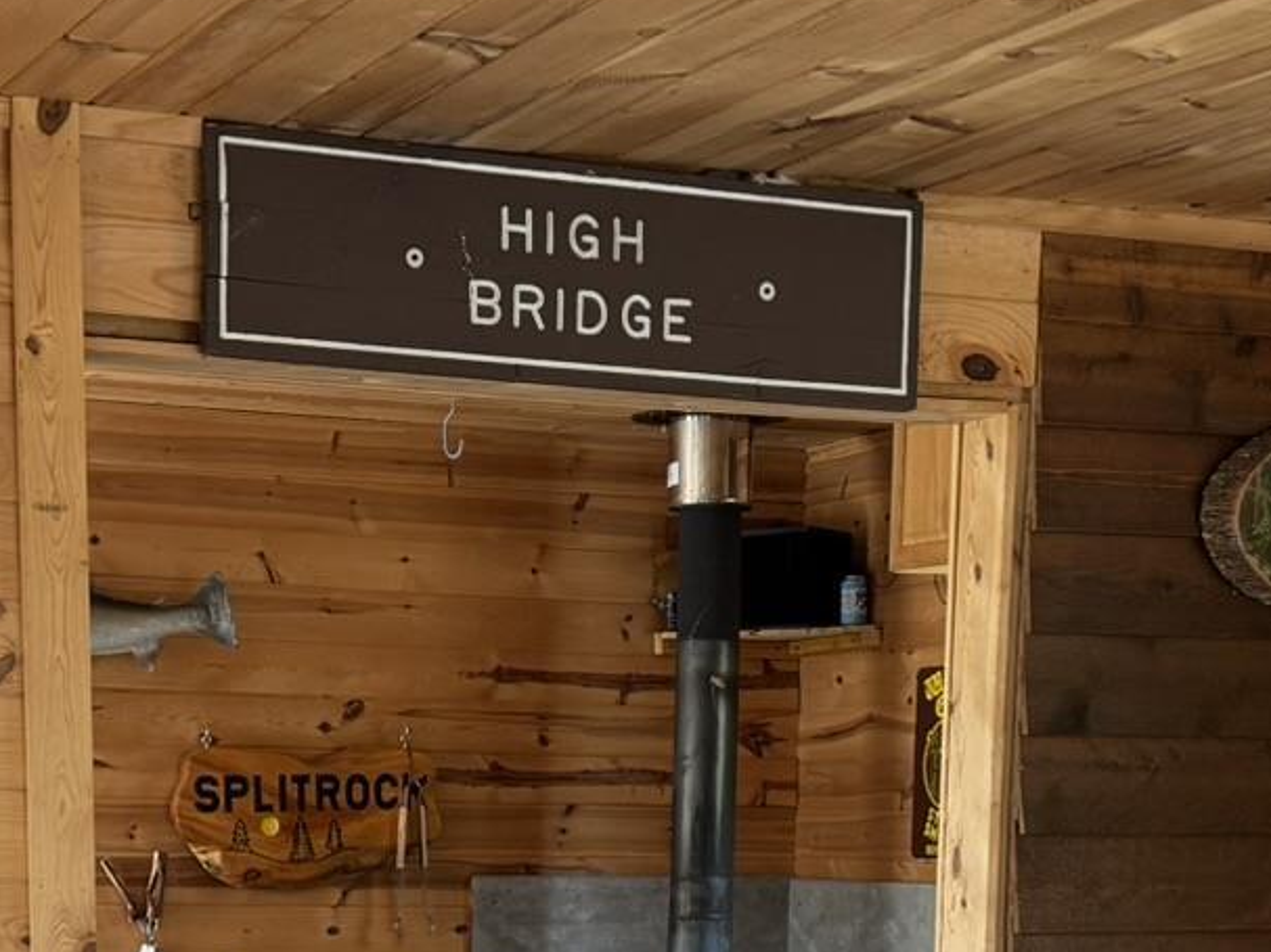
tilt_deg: -10.7
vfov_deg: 17.0
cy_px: 1274
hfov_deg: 24.1
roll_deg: +0.3
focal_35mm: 81
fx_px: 2973
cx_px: 549
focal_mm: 6.76
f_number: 1.78
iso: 200
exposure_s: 1/121
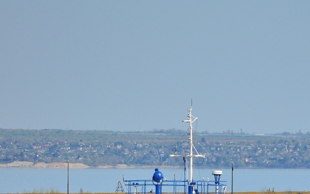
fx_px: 6642
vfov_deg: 1.7
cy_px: 224
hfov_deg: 2.7
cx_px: 254
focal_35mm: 786
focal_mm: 220
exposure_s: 1/2000
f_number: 5.3
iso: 200
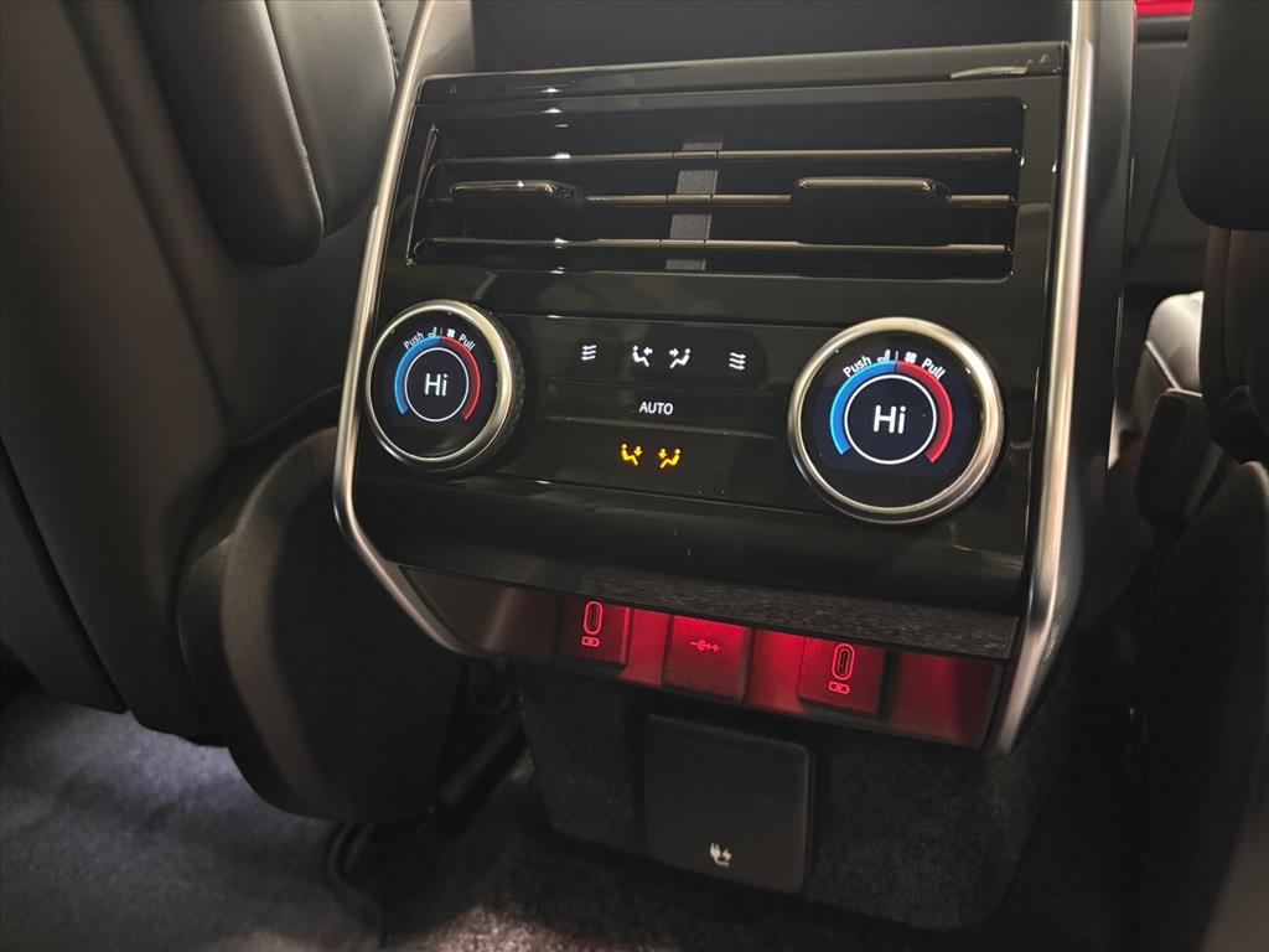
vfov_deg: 53.1
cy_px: 476
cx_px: 634
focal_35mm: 26
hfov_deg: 67.3
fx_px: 953
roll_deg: +0.9
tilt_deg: -17.8
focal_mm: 5.96
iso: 800
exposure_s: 1/25
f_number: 1.6
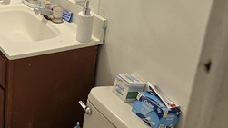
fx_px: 387
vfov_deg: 18.5
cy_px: 12
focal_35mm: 64
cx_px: -44
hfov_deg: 28.6
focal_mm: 6.3
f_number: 1.7
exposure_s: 1/120
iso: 160
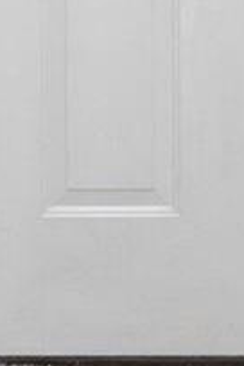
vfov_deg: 11.8
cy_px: -344
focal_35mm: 157
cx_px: 208
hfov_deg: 8.7
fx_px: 1596
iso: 320
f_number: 9
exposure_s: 1/30
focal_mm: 20
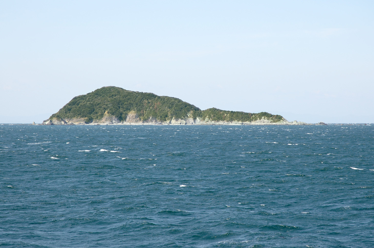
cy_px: 124
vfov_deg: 13.0
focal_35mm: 105
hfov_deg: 19.5
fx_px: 1090
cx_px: 187
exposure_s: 1/320
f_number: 9
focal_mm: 70
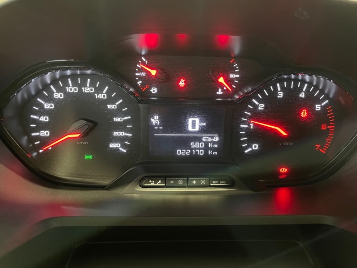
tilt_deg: -20.1
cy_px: 134
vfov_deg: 53.1
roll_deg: -1.4
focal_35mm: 26
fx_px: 268
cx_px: 178
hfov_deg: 67.3
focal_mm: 4.2
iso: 640
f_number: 1.6
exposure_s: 1/25
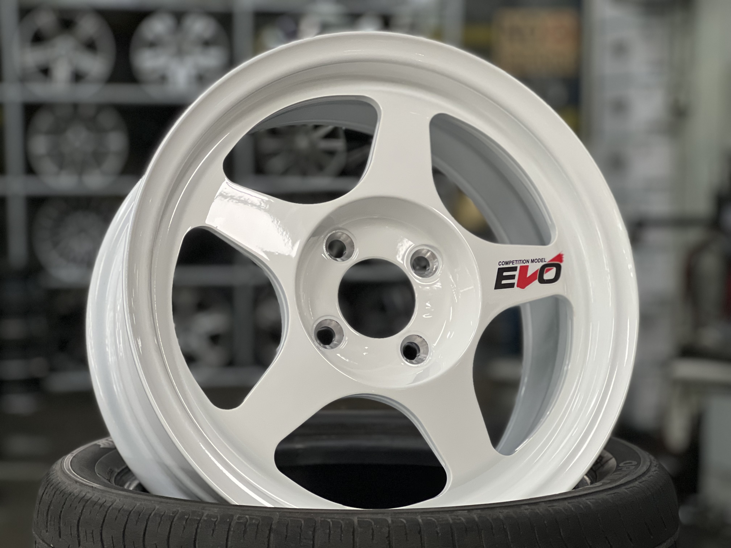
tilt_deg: -3.6
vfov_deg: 19.1
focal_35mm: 77
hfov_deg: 25.3
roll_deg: +0.2
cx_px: 366
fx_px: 1626
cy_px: 274
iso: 160
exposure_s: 1/33
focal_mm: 9
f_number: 2.8
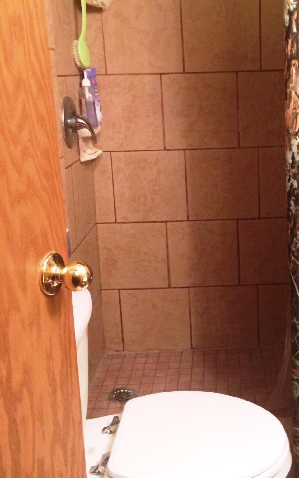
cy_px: 207
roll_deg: +3.5
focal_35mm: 40
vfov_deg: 49.1
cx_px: 229
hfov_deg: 31.4
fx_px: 521
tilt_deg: -12.8
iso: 320
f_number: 2.2
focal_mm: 4.15
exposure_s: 1/20
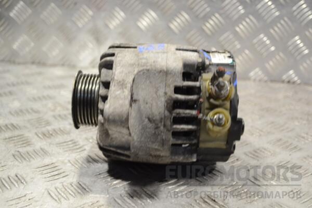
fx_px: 416
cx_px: 156
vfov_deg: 28.1
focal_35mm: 48
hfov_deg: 41.1
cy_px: 104
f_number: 4.8
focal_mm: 32
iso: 200
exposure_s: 1/30
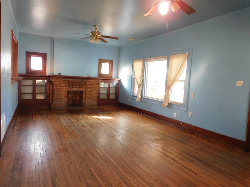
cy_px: 94
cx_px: 125
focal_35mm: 24
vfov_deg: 56.8
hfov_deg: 71.6
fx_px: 173
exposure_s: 1/30
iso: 320
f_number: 3.3
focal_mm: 4.3
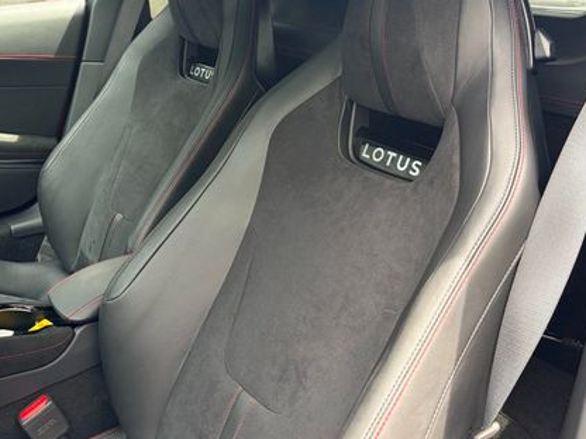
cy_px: 113
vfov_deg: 35.2
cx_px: 256
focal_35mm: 40
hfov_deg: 46.7
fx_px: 677
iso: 64
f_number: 1.6
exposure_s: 1/154
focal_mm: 5.96
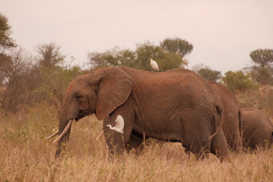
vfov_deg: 3.1
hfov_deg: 4.6
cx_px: 136
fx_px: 3412
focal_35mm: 450
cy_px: 91
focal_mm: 300
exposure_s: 1/450
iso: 320
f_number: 6.3
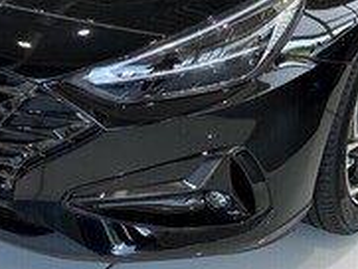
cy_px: 13
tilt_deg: -19.3
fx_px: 755
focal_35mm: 73
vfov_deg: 19.7
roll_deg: +0.5
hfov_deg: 26.6
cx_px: 196
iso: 64
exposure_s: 1/126
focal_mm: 6.86
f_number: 1.78
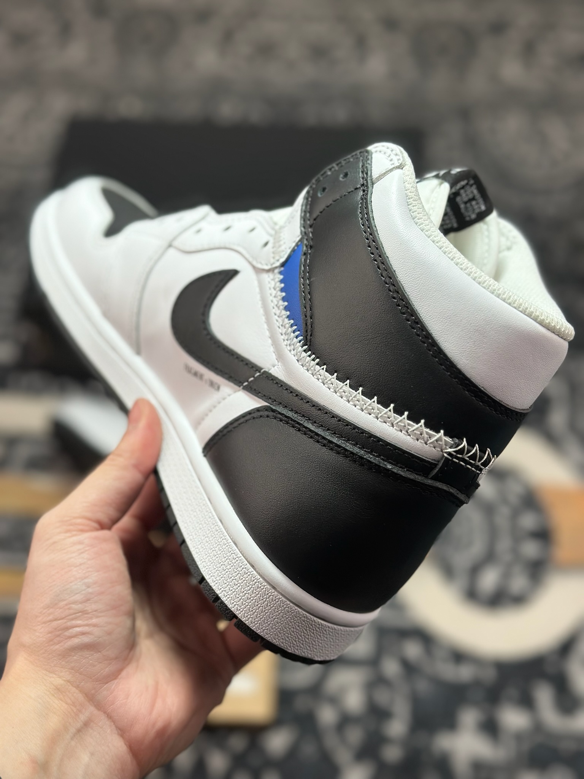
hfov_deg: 30.3
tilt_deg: -54.0
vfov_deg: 39.7
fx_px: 1080
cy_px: 390
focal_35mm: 48
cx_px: 292
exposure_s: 1/1009
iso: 80
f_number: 1.78
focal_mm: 6.86
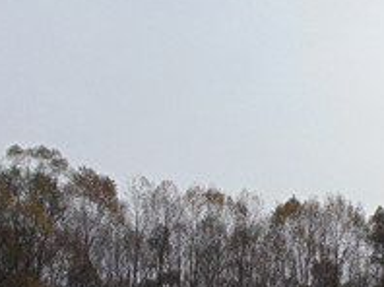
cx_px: 256
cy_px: 359
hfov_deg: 24.0
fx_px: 897
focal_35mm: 81
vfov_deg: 17.2
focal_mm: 4.5
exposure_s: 1/400
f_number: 7.7
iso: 80
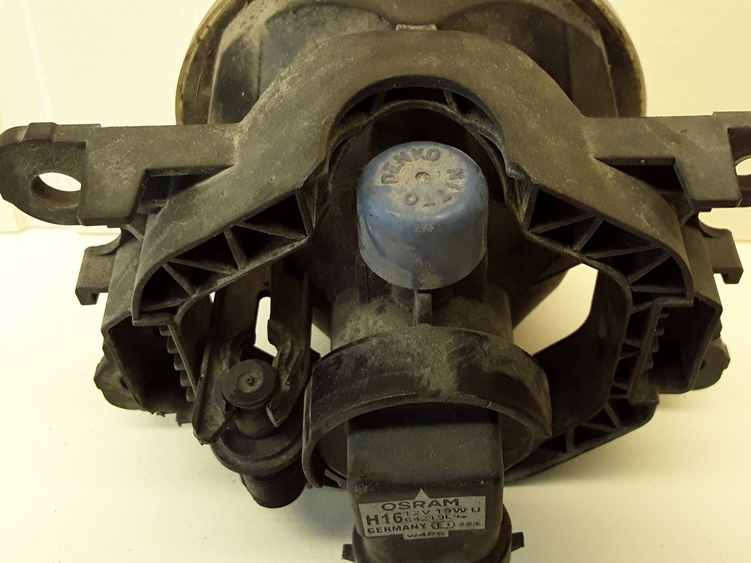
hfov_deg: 46.5
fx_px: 868
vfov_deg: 35.7
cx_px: 457
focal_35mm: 40
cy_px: 200
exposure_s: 1/100
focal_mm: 2.91
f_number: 1.9
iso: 50
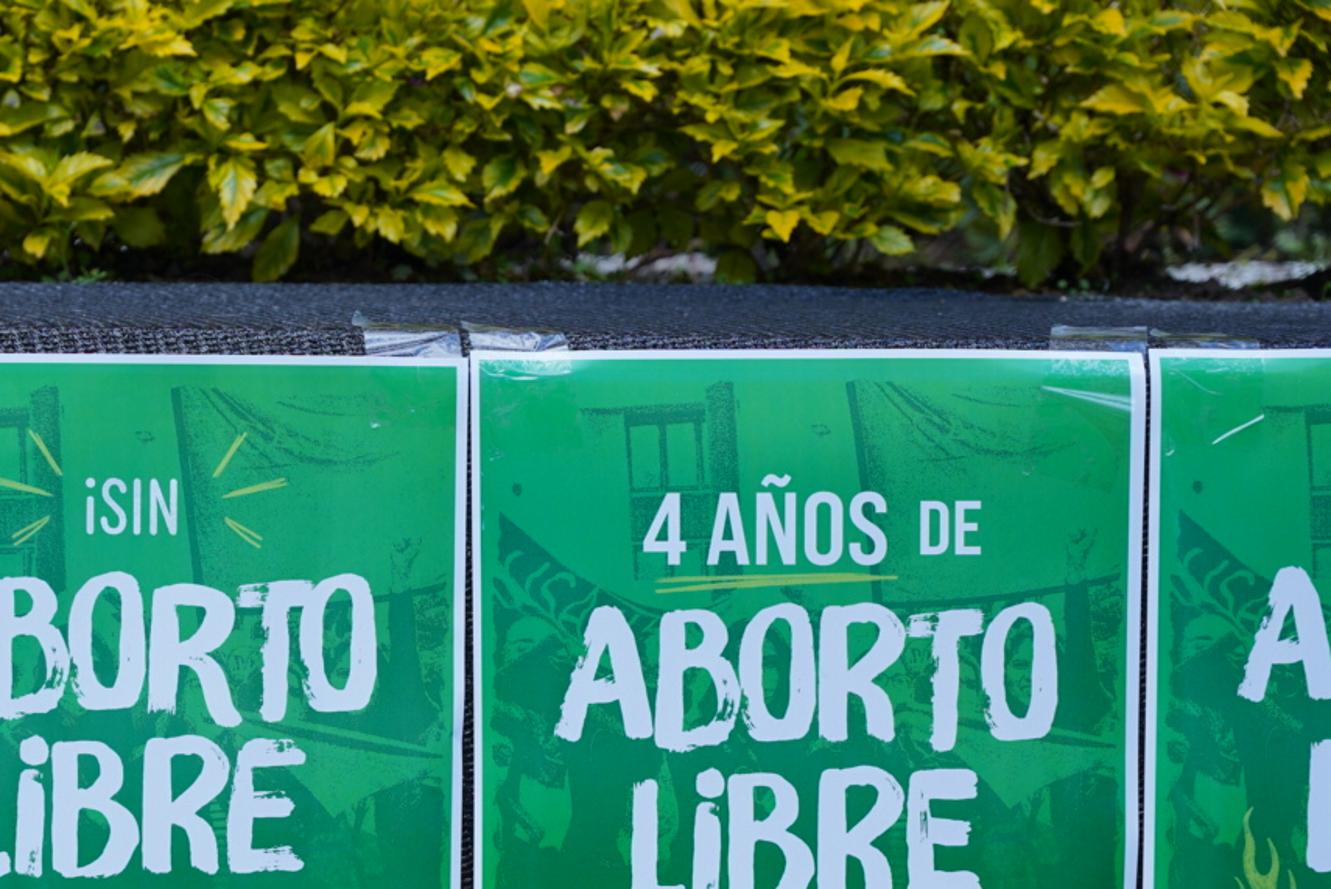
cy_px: 772
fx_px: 3882
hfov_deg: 19.2
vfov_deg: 13.0
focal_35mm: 105
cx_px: 185
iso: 200
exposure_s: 1/320
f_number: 3.5
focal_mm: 55.5
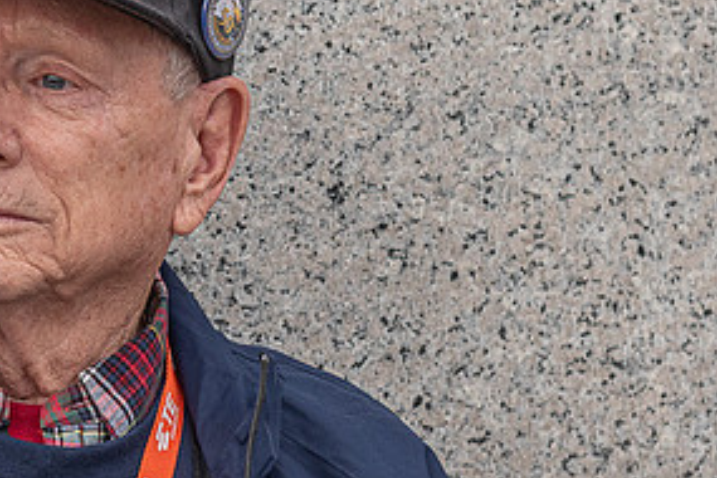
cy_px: 234
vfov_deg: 4.9
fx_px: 5636
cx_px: 49
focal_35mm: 283
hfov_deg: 7.3
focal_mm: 85
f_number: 6.3
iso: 500
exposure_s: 1/640
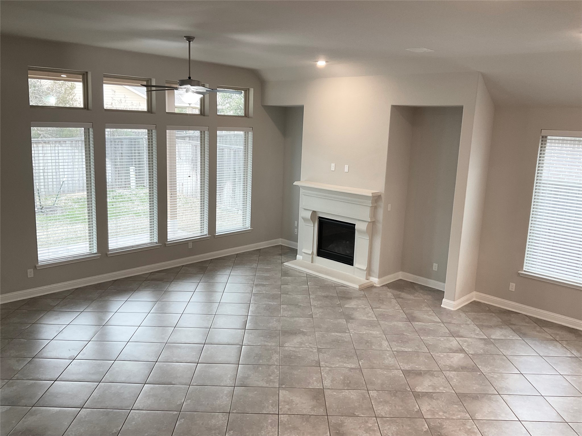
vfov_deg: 48.2
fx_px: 488
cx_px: 291
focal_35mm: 29
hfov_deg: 61.7
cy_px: 218
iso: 50
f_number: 1.8
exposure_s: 1/60
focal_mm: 3
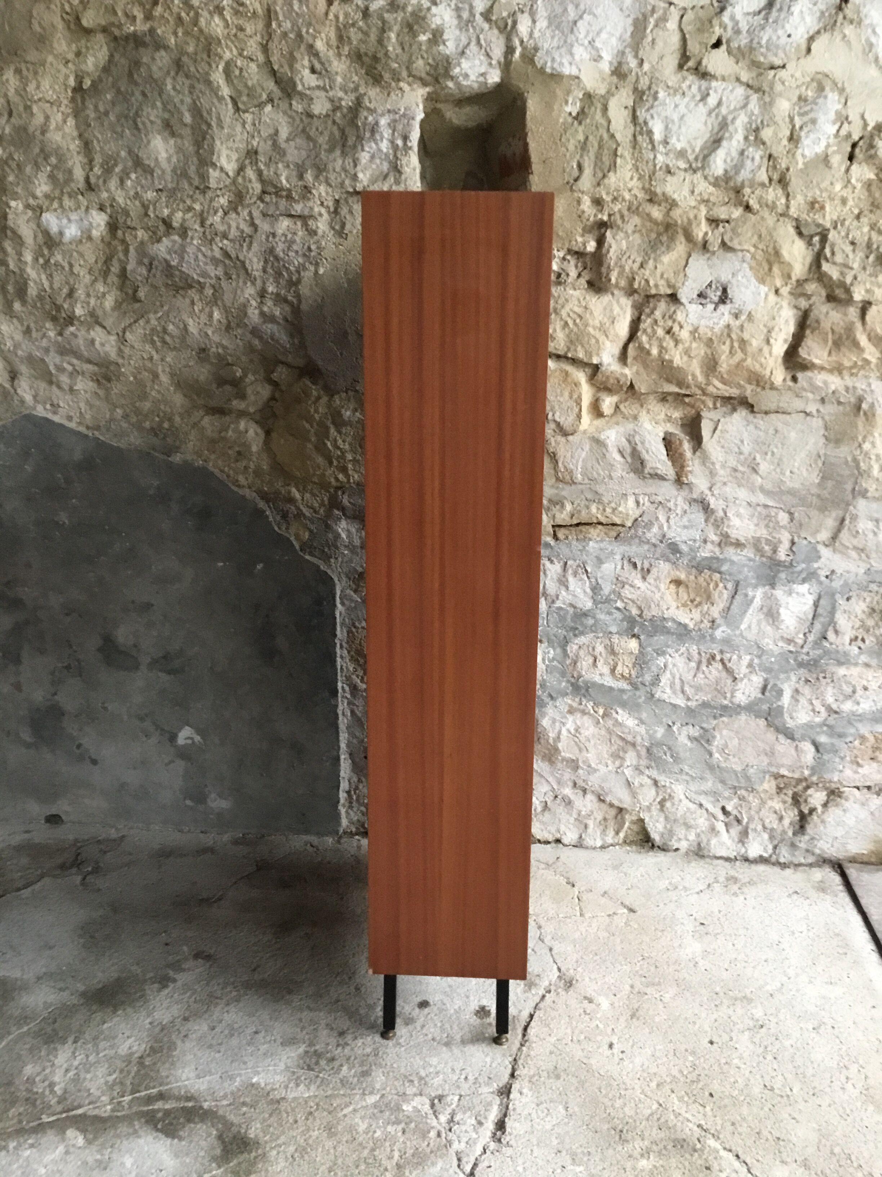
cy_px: 588
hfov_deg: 45.4
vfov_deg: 58.4
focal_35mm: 31
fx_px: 1053
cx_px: 441
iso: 200
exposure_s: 1/33
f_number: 2.4
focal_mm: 3.3
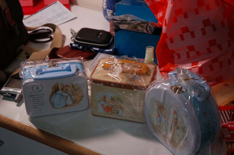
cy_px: 78
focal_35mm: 66
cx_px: 117
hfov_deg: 30.5
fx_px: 429
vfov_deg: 20.6
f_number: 4.5
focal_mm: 44
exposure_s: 1/50
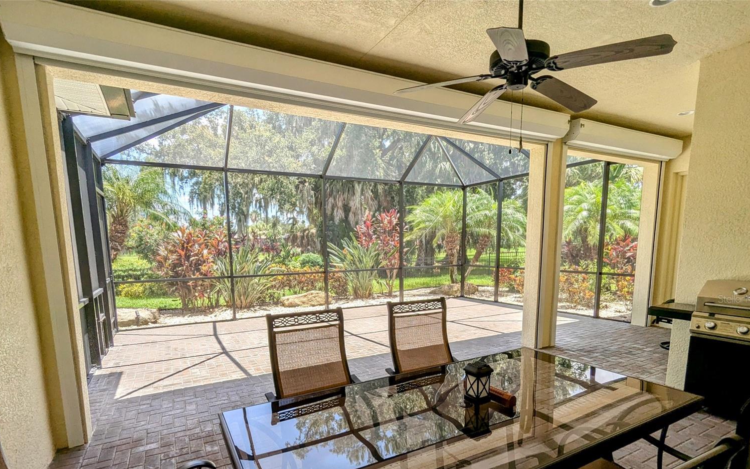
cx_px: 368
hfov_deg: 91.1
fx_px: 368
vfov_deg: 63.9
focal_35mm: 18
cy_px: 299
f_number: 2.2
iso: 46
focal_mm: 2.35
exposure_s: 1/346
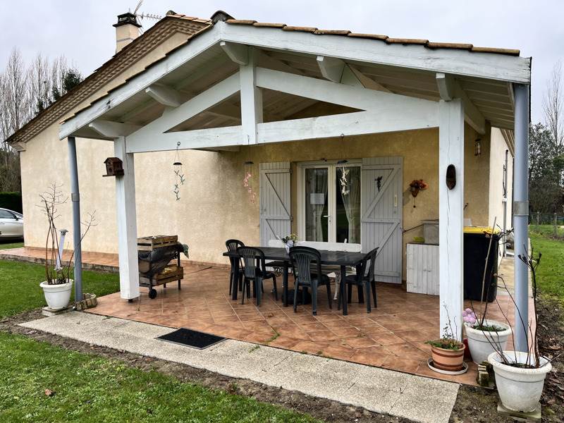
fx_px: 424
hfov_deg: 67.3
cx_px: 282
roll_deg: +1.0
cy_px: 212
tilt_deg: -5.0
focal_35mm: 26
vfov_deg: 53.1
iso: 40
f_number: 1.6
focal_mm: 5.1
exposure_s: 1/122
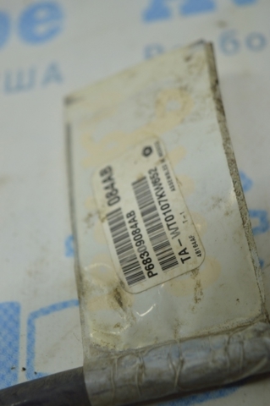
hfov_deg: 20.1
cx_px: 135
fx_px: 761
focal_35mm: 68
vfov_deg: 29.9
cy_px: 203
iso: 400
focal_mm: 45
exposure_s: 1/60
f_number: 5
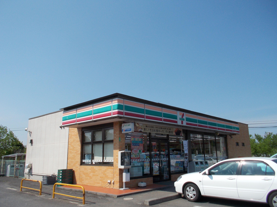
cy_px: 104
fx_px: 232
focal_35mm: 29
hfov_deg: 61.7
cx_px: 138
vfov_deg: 48.2
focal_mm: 4.1
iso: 80
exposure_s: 1/1000
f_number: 3.3
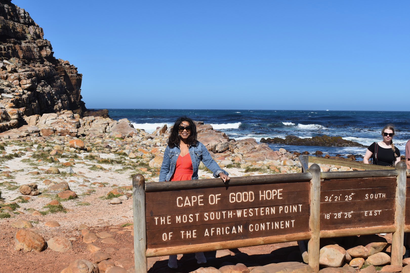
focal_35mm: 44
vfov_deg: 30.8
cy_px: 136
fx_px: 495
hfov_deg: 45.0
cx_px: 205
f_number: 11
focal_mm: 29
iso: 200
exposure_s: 1/500
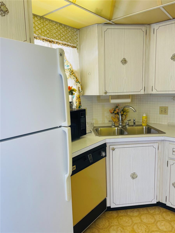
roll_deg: +2.2
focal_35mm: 26
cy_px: 116
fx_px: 175
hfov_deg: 53.1
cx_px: 88
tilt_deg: -8.7
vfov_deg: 67.3
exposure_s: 1/120
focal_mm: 4.2
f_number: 1.6
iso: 80
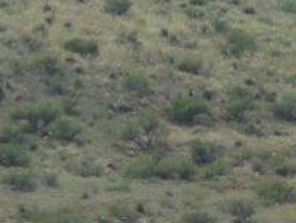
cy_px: 320
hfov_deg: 2.5
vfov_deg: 1.9
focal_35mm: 775
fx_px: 6635
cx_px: -634
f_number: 5.5
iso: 80
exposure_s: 1/640
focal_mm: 17.6
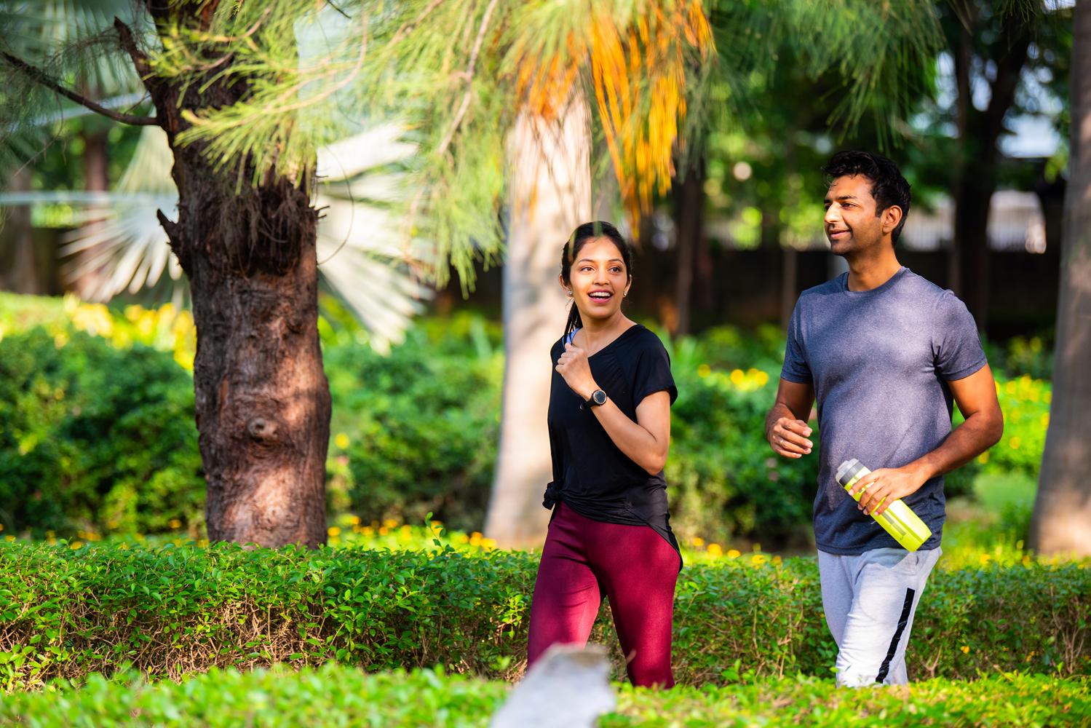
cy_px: 364
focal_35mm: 135
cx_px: 546
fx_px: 4092
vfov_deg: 10.2
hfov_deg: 15.2
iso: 500
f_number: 2.8
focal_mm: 135
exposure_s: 1/500
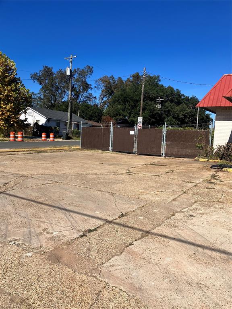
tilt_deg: -3.8
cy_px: 154
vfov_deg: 63.4
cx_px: 116
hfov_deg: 49.7
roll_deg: -3.5
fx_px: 250
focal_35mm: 28
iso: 32
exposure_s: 1/3040
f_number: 1.8
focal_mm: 3.99
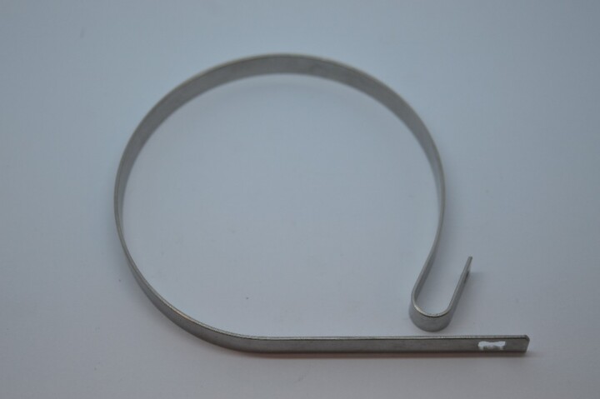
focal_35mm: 72
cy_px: 200
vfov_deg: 18.9
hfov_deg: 28.1
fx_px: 1199
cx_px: 300
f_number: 5.6
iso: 220
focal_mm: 48
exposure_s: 1/125
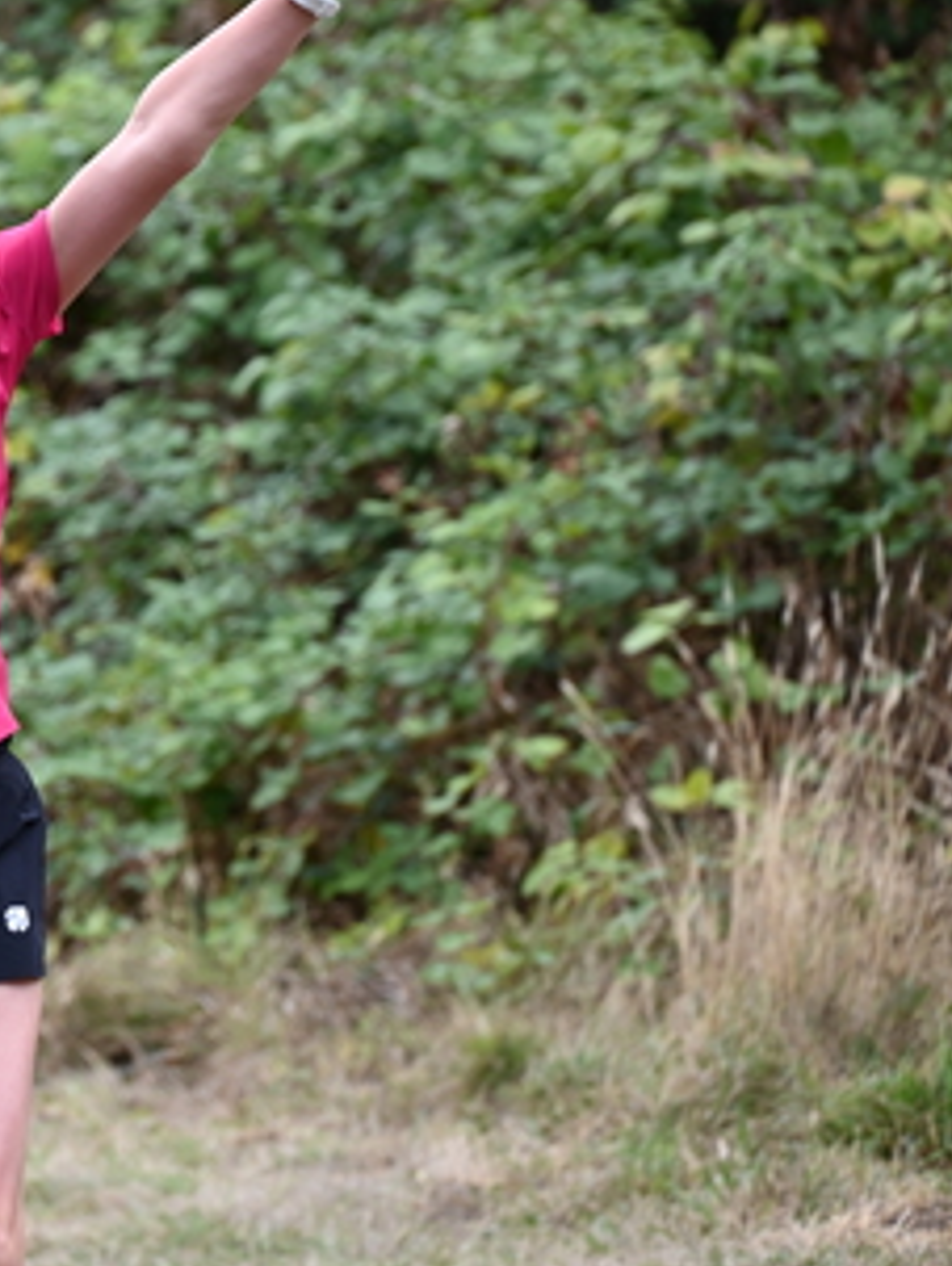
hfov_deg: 4.2
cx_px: -164
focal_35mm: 350
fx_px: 12816
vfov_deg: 5.7
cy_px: 543
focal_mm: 200
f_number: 6.3
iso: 400
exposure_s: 1/320
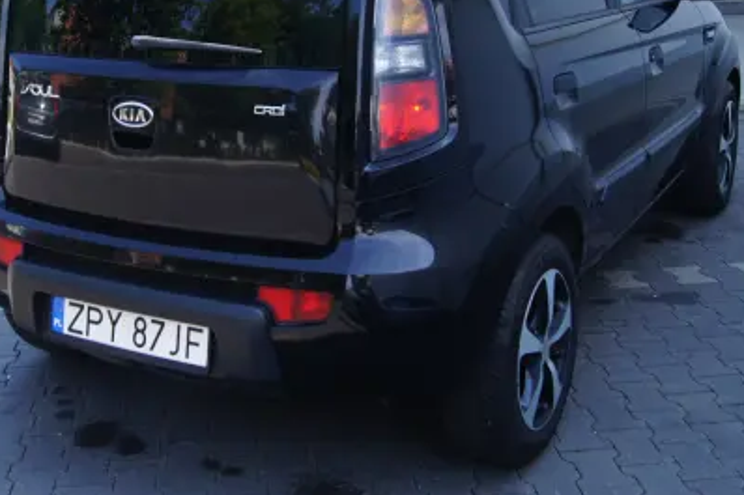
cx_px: 305
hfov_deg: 37.4
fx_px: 1095
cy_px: 164
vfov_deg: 25.4
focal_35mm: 53
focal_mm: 22
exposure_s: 1/50
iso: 100
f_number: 7.1
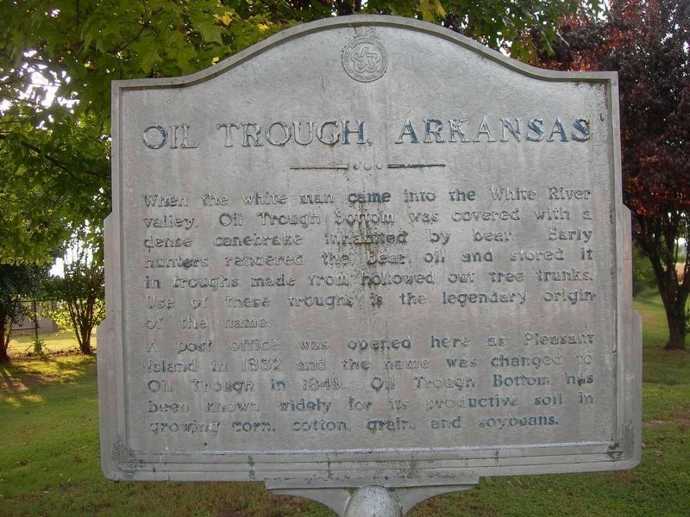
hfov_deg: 49.0
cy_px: 258
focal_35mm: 38
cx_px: 345
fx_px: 757
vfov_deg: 37.7
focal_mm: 7.8
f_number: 2.8
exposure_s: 1/140
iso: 50
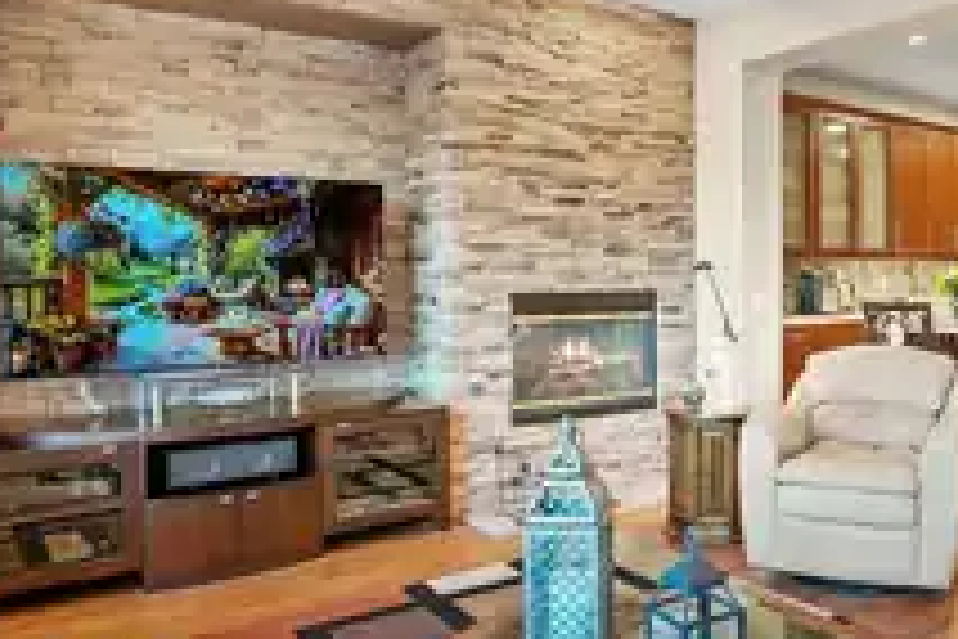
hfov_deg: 58.4
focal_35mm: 30
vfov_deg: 43.6
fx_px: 798
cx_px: 729
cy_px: 299
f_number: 9
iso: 640
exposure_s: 1/1.25
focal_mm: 16
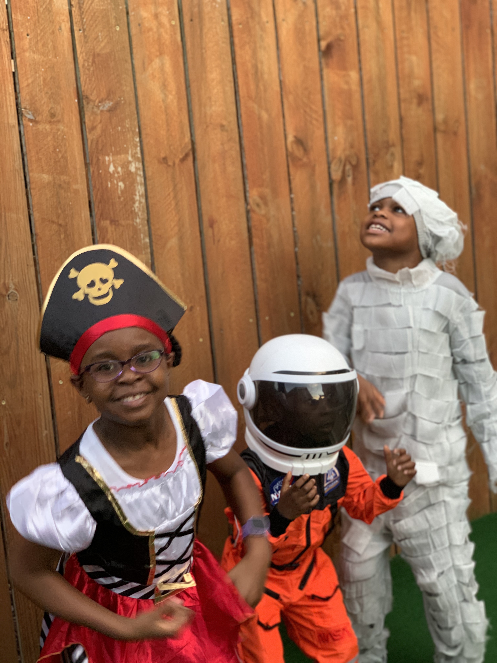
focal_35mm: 52
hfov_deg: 28.0
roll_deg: +2.9
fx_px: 995
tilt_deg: -8.4
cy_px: 332
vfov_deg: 36.8
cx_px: 248
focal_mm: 6
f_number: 2.4
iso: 160
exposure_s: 1/60
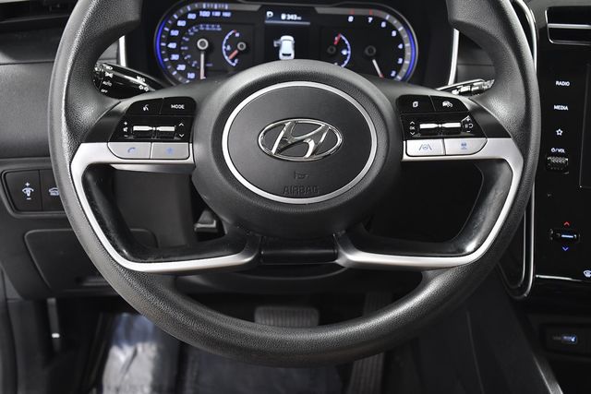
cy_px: 197
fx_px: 739
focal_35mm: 45
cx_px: 296
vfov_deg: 29.9
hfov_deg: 43.6
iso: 2000
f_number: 5.6
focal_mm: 30
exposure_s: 1/60
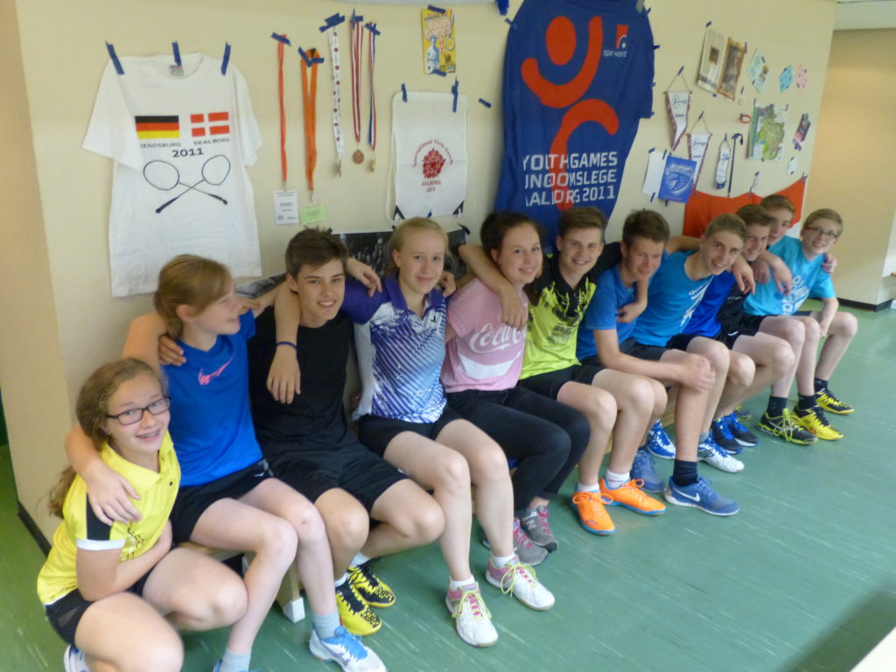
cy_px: 336
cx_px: 448
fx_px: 751
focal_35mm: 29
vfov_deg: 48.2
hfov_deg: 61.7
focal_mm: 5.2
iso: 400
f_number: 2.8
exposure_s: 1/15
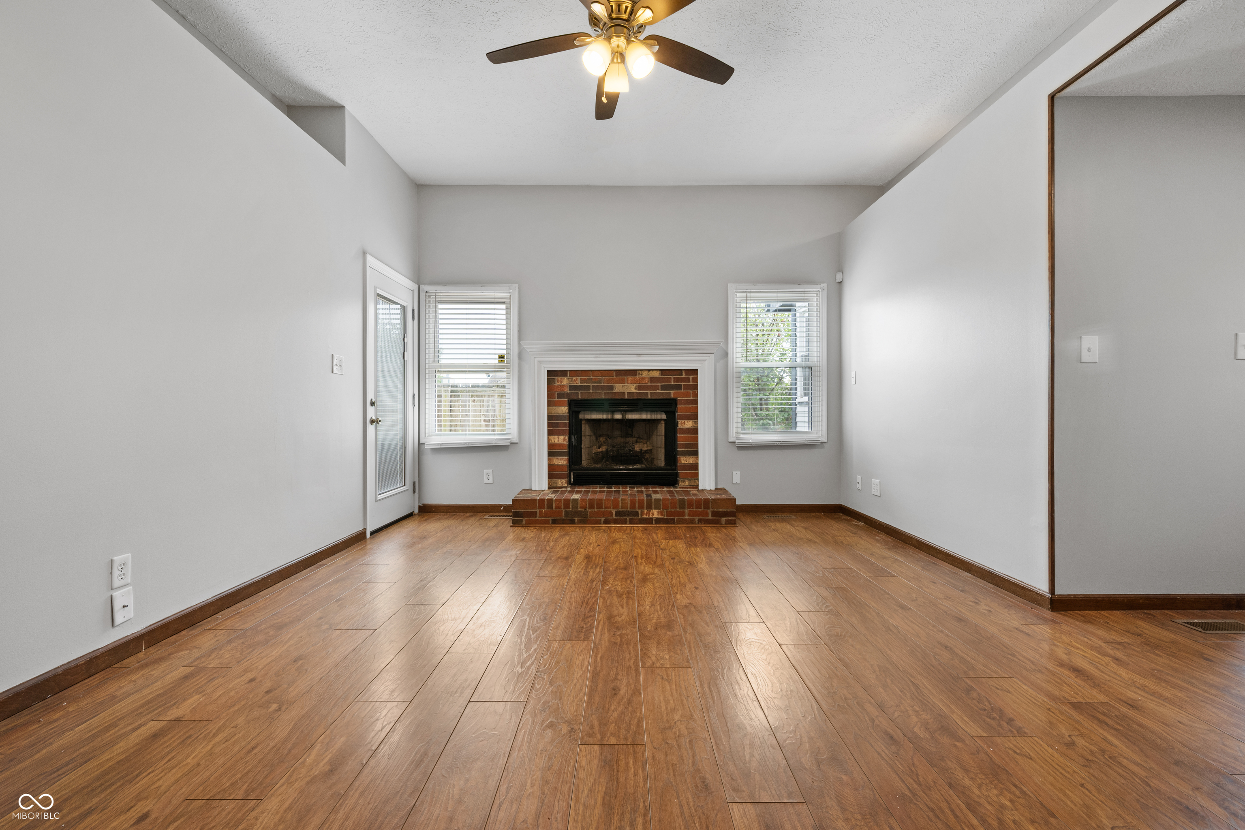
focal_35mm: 15
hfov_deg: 100.4
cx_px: 622
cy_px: 415
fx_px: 519
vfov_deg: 77.3
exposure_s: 1/15
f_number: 9
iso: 1600
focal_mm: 15
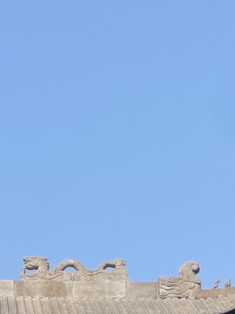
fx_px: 1096
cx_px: -7
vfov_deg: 13.8
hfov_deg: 12.1
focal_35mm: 121
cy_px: 633
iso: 32
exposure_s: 1/2882
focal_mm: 4.2
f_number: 1.6
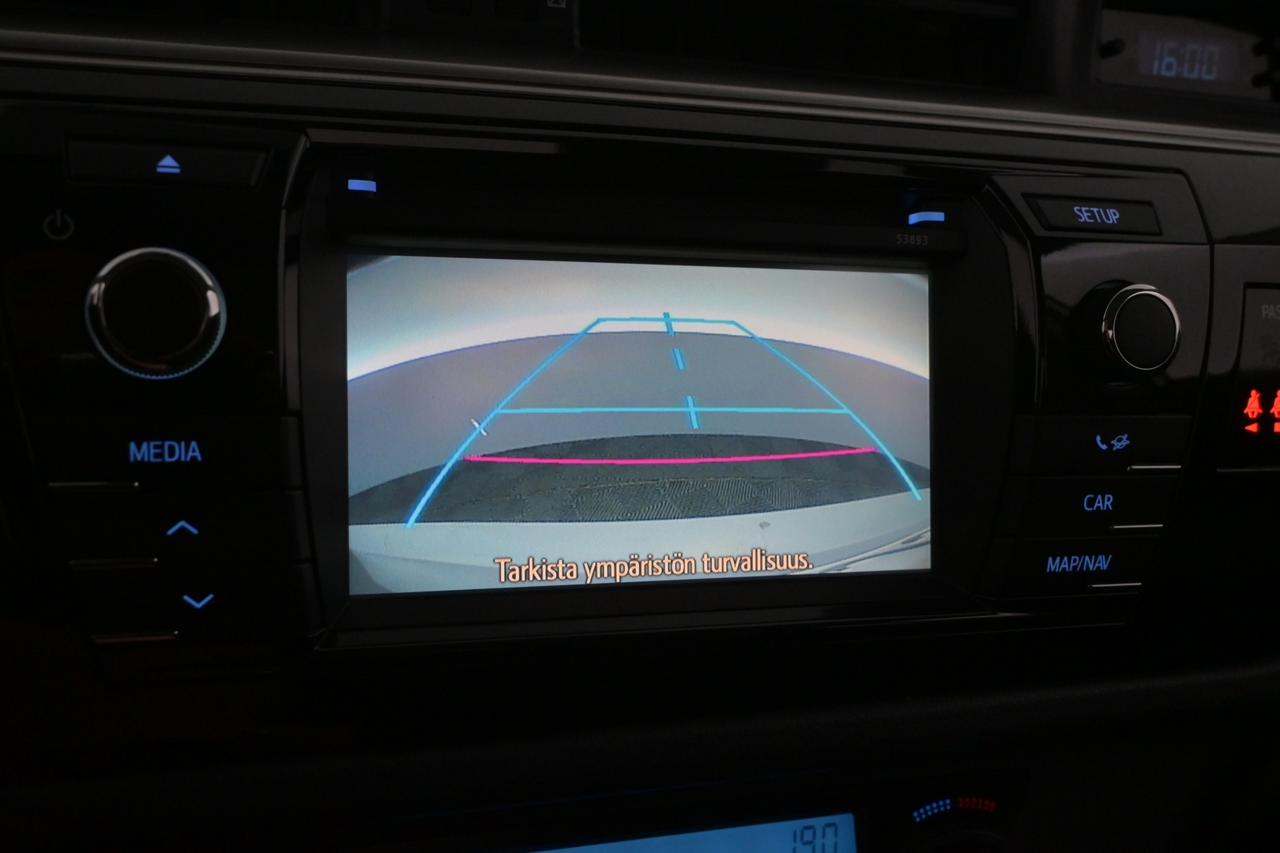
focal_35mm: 34
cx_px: 640
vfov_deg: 38.4
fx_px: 1227
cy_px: 426
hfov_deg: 55.1
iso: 2500
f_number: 6.3
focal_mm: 23
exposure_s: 1/160
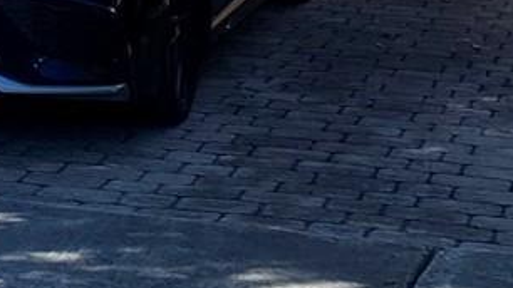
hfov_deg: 14.0
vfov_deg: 7.5
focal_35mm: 148
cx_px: -131
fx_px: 2013
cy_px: -464
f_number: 1.8
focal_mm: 4.25
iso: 32
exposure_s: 1/1961
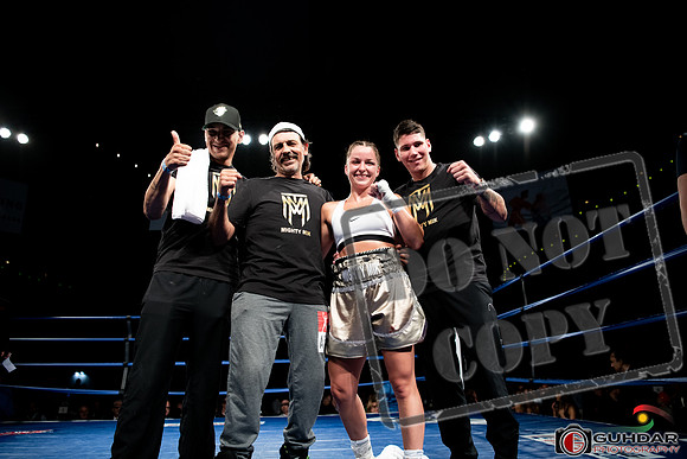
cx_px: 344
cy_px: 230
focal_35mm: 24
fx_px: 458
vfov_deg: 53.2
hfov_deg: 73.7
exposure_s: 1/800
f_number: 2.8
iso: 1600
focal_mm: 24
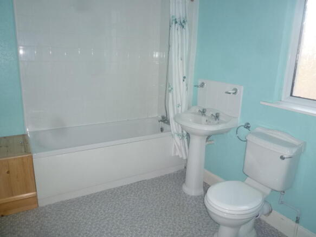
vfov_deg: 54.9
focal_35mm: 25
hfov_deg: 69.4
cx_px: 158
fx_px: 228
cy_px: 118
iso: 160
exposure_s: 1/30
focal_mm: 4.5
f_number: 2.8
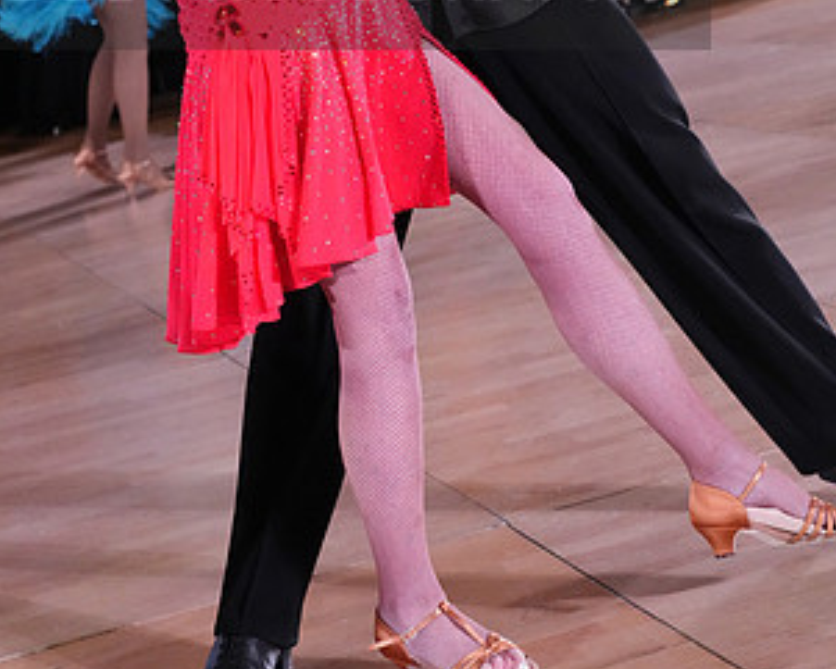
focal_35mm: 103
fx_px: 2549
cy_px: -42
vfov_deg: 14.6
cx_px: 329
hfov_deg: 18.6
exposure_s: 1/400
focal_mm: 57
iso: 8000
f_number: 5.6
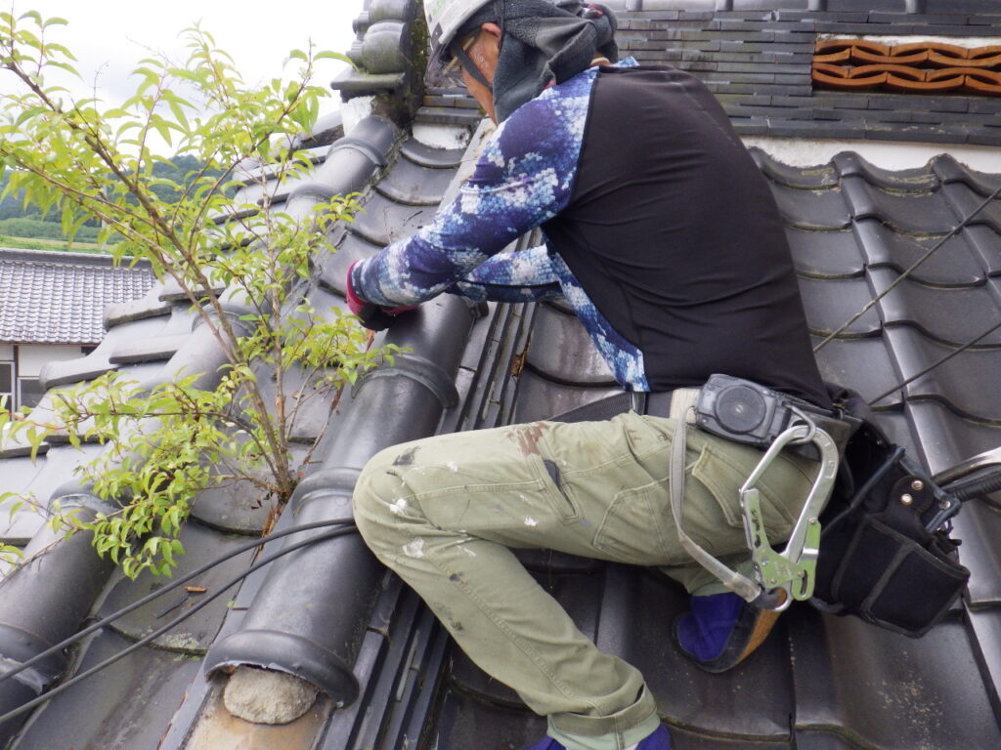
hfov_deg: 63.4
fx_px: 810
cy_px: 375
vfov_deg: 49.7
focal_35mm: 28
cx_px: 500
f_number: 4.2
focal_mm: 5
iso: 250
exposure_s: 1/320
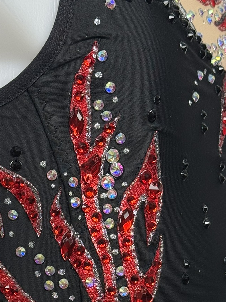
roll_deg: +1.3
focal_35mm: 113
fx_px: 984
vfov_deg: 16.9
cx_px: 62
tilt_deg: -3.0
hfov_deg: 13.1
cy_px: 335
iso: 160
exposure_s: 1/100
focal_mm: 6.76
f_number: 1.78
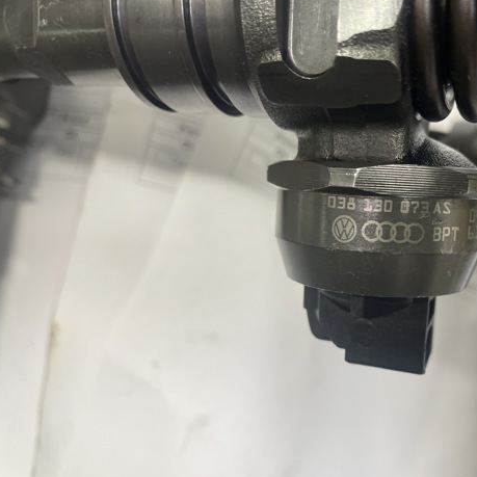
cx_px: 326
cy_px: 232
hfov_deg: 50.0
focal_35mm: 32
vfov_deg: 51.1
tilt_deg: -81.9
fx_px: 499
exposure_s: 1/121
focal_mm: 4.2
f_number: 1.6
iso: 100
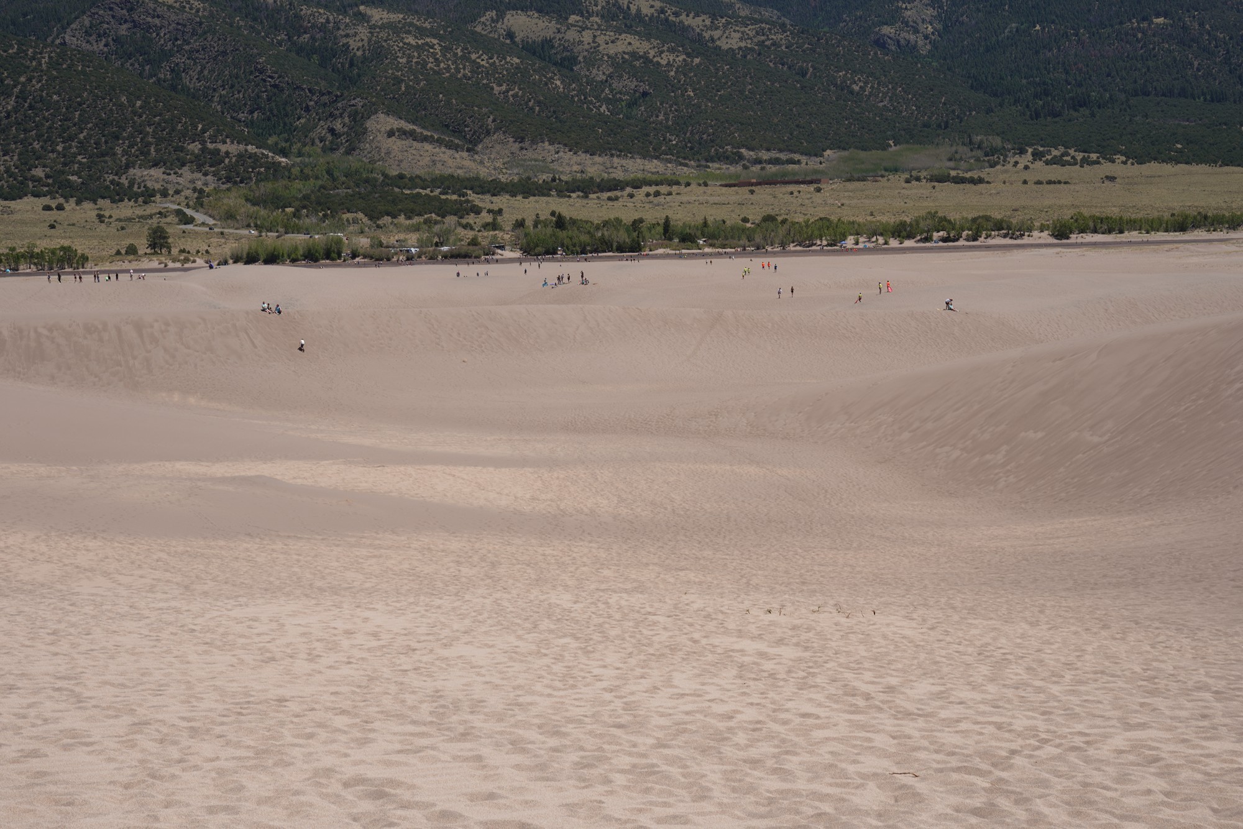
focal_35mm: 60
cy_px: 414
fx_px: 2072
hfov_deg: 33.4
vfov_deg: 22.6
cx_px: 622
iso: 80
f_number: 13
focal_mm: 60
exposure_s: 1/160
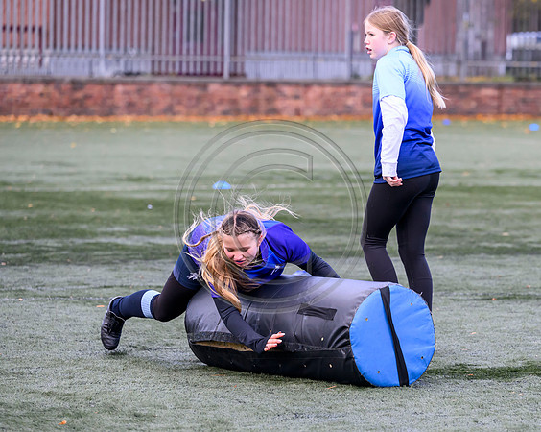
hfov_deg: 9.4
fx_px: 3272
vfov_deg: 7.5
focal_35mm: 205
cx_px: 434
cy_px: 284
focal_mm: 135
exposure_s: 1/1250
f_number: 4
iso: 1600
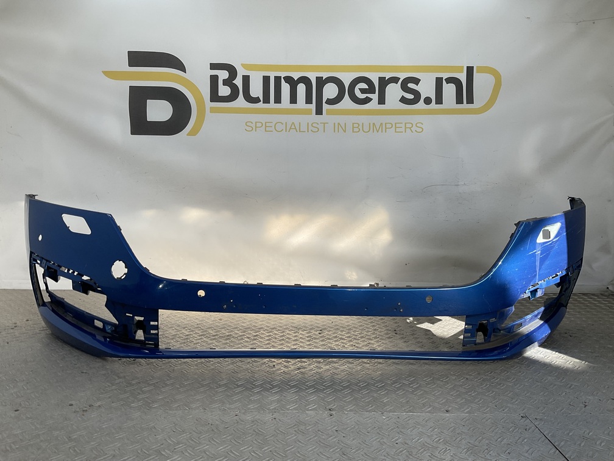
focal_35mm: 29
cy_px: 230
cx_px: 307
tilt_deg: -6.0
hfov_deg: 61.7
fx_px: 514
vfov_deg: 48.2
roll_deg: -0.9
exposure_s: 1/562
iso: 16
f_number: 1.8
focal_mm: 3
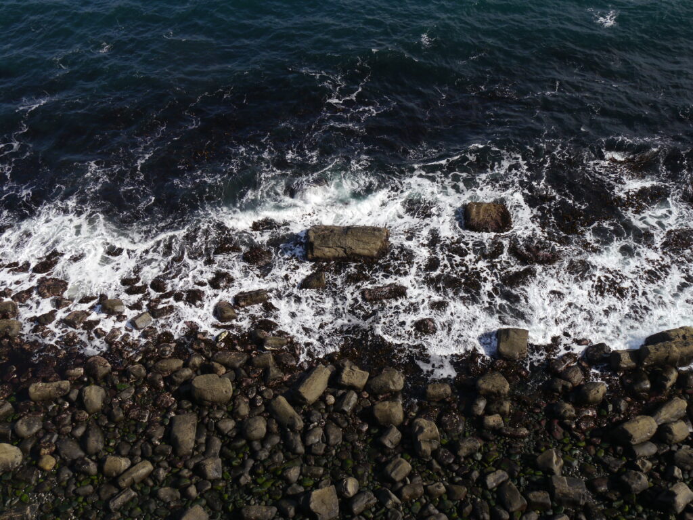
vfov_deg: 34.3
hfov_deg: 44.8
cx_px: 346
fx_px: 841
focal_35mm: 42
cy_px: 260
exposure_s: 1/400
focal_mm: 21
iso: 160
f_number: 8
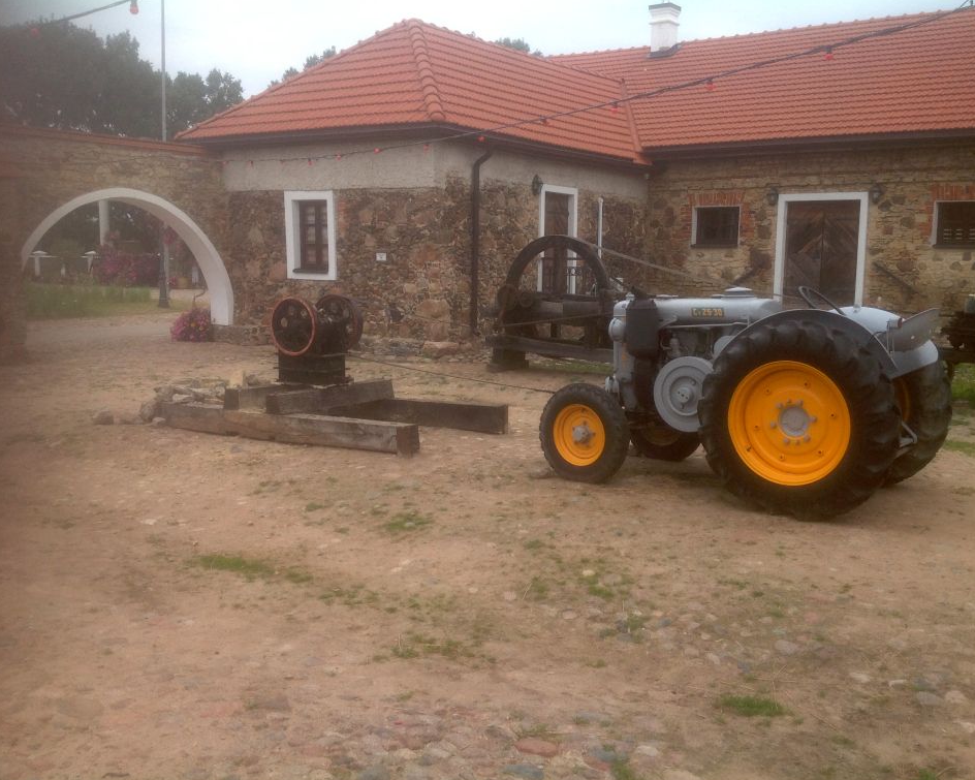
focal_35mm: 37
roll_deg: -0.5
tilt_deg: -7.2
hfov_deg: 49.0
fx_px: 1068
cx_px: 523
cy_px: 391
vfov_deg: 40.1
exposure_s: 1/1008
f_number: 2.4
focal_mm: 4.28
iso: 50
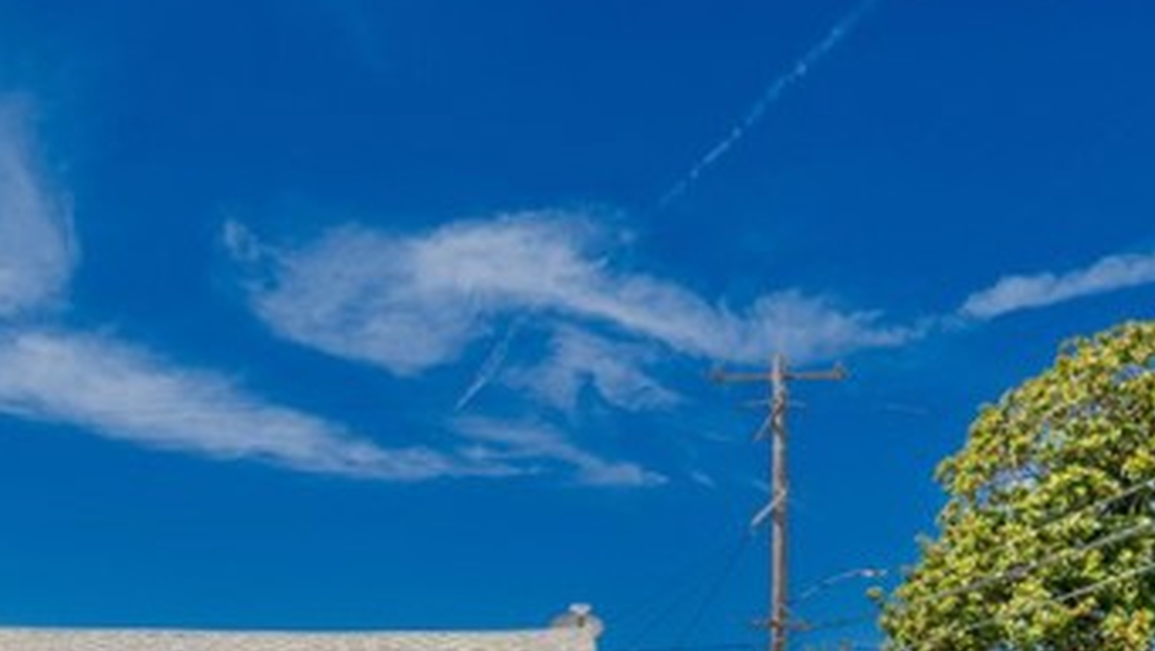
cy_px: 839
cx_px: 454
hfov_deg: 46.1
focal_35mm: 44
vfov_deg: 23.9
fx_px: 1348
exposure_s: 1/2000
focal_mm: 14
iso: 100
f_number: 6.3
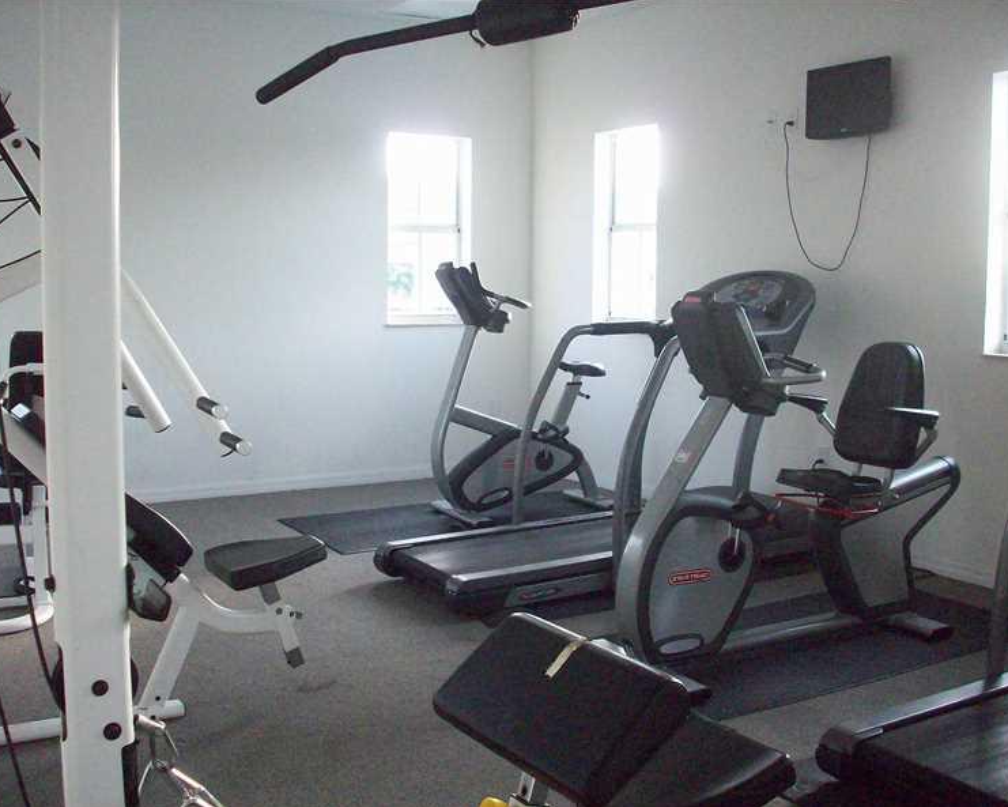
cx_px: 482
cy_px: 406
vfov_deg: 38.2
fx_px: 1164
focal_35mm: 39
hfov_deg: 46.8
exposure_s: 1/128
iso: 356
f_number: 2.8
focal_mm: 6.2
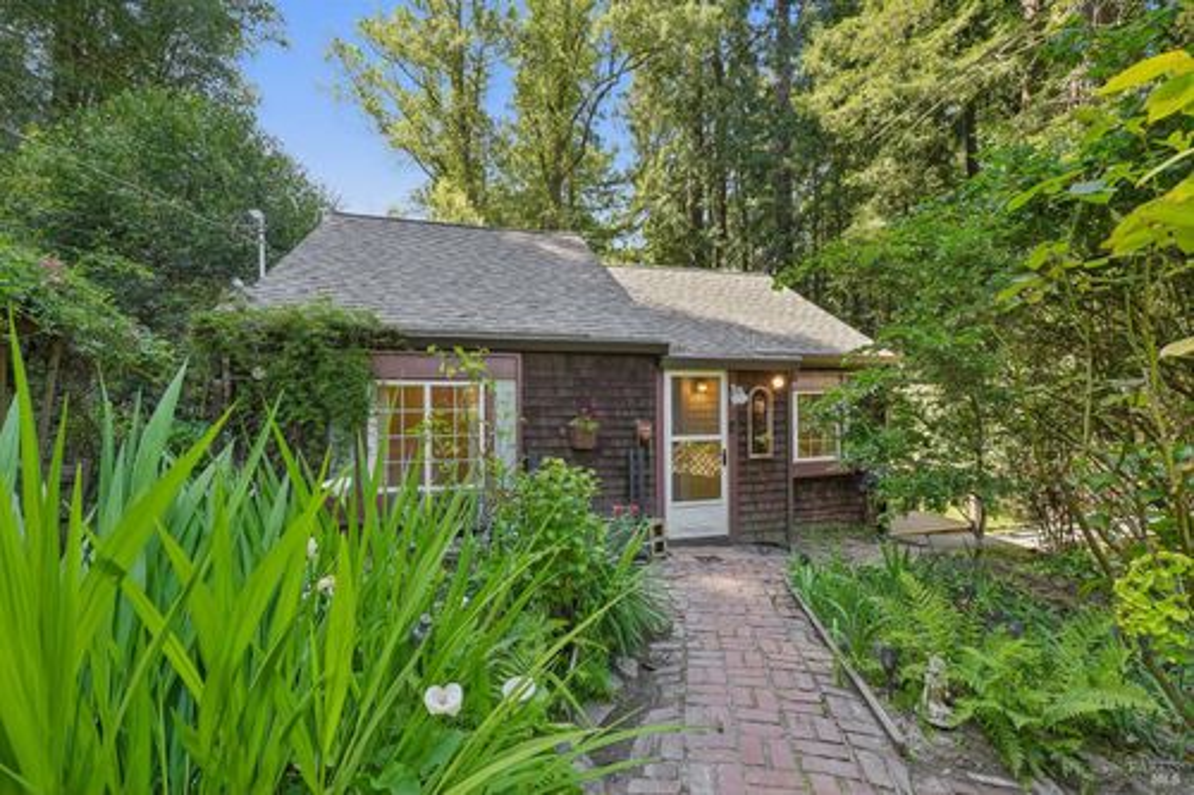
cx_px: 597
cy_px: 398
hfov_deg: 104.3
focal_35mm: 14
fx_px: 464
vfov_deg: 81.2
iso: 640
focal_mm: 14
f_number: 8
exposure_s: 1/60
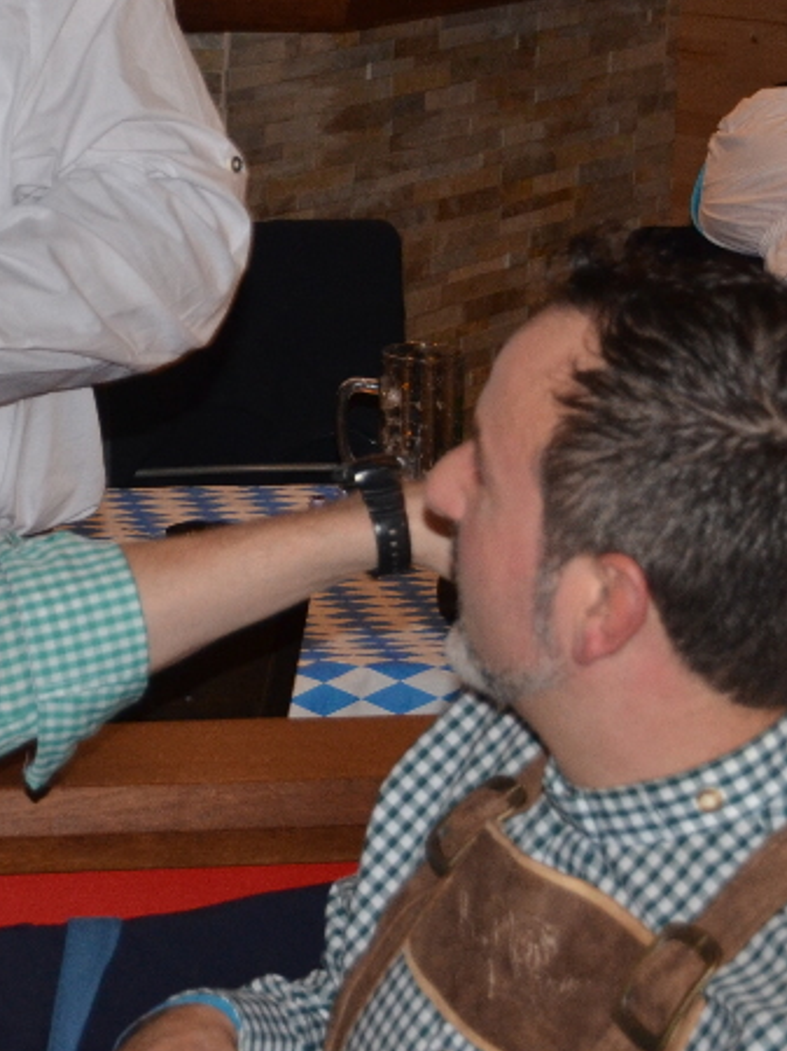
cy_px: 339
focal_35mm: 134
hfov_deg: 11.0
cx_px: 58
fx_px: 4066
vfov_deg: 14.7
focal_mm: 34
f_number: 4.5
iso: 800
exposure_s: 1/60
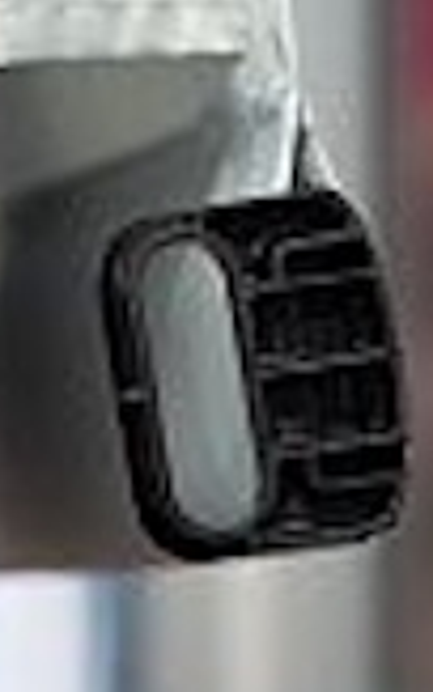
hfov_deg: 2.9
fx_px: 8451
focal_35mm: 448
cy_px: 486
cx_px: -717
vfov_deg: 4.7
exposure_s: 1/1000
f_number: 4
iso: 6400
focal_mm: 70
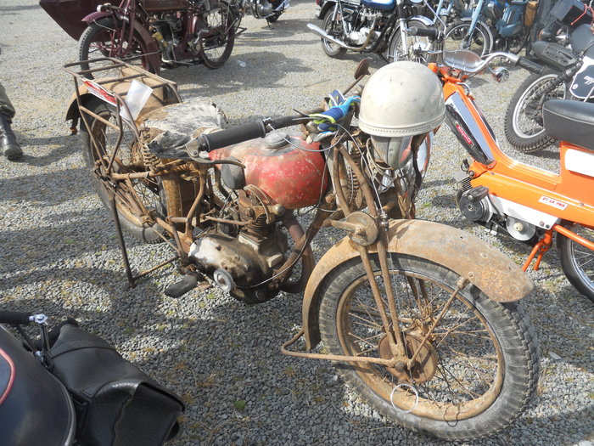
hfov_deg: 63.4
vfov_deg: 49.7
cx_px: 297
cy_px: 223
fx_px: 480
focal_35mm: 28
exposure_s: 1/500
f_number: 2.7
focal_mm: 5
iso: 80
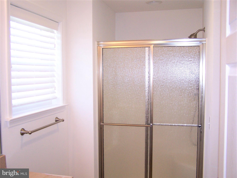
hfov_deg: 49.0
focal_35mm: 38
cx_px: 118
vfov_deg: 37.7
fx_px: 260
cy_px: 89
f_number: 2.8
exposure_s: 1/90
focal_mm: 6.3
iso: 140
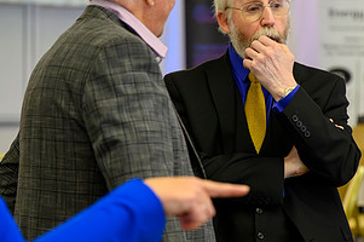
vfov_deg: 9.7
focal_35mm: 141
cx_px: 220
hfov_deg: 14.6
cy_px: 72
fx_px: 1424
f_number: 2.8
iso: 4500
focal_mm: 70
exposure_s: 1/200
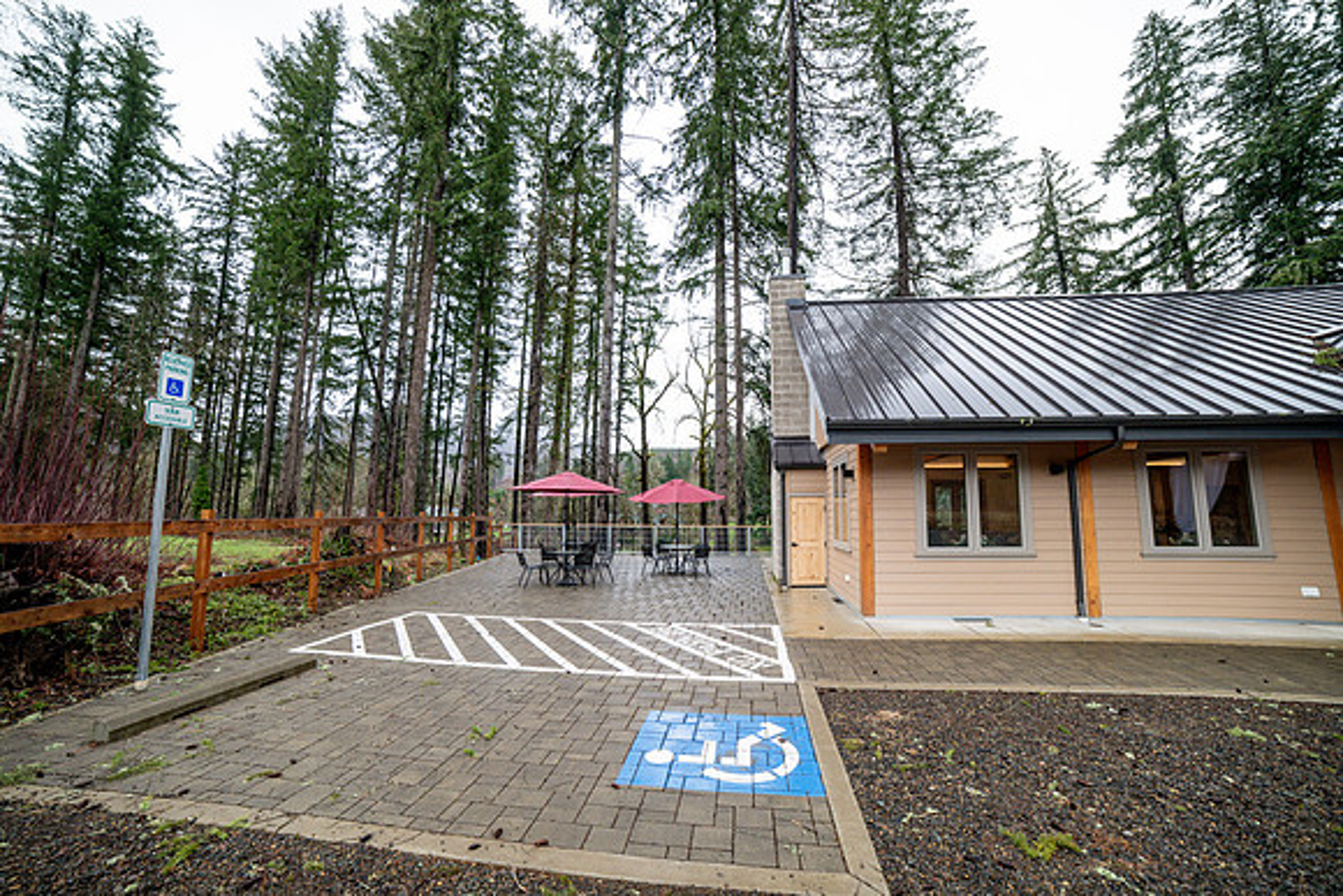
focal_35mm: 14
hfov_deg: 104.2
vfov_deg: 81.2
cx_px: 672
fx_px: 522
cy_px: 448
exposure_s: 1/250
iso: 1000
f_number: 6.3
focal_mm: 14
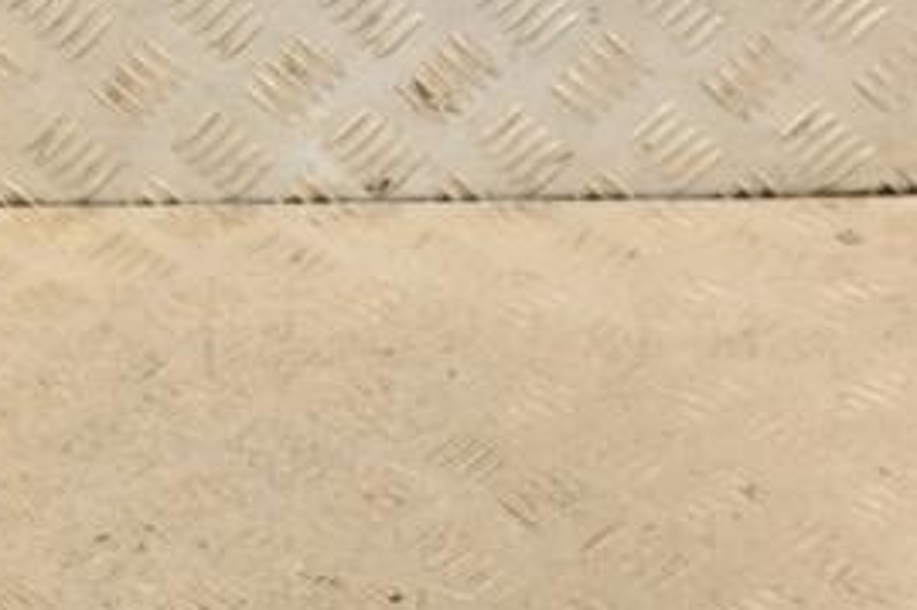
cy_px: 440
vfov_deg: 12.8
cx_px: 484
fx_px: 2724
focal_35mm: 107
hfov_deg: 19.1
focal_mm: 32
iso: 800
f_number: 6.3
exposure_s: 1/200
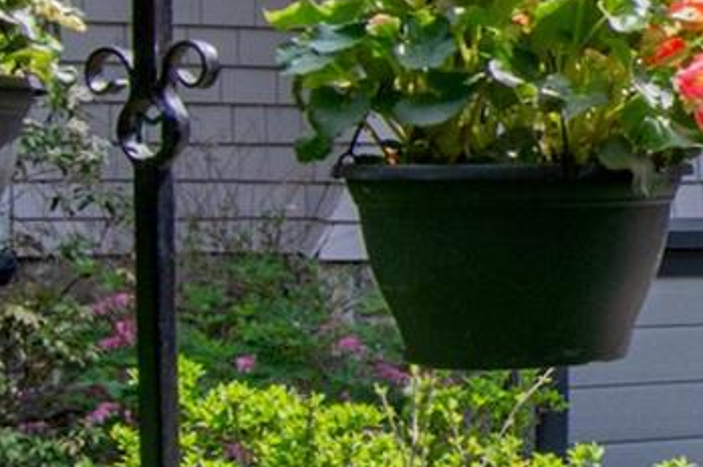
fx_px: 1891
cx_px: 1414
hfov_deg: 16.2
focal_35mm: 97
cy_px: -84
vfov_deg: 13.7
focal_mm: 11
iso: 400
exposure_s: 1/160
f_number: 11
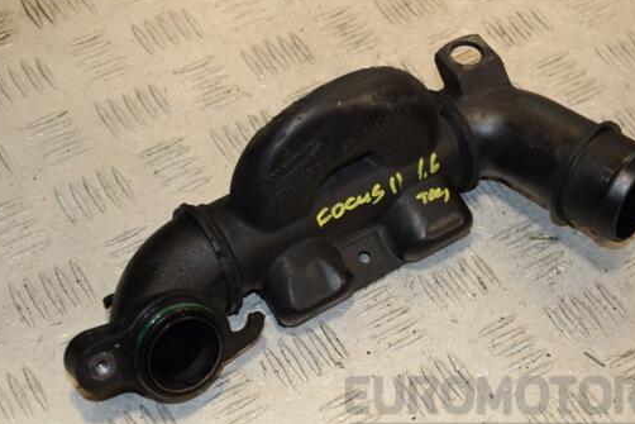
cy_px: 227
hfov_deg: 23.6
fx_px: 1517
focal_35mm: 86
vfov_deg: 15.9
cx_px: 321
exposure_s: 1/200
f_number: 5.6
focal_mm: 48
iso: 800
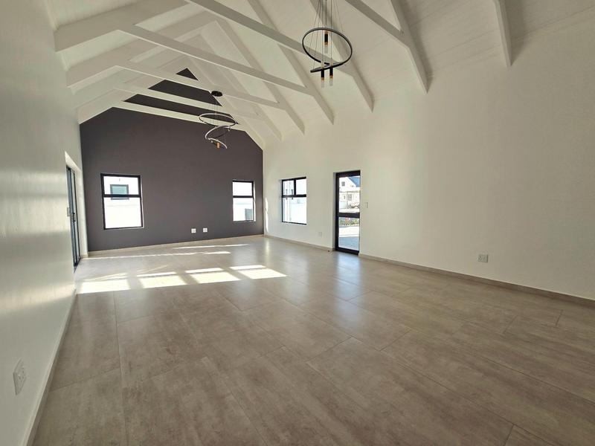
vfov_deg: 89.9
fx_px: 223
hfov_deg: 106.2
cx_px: 298
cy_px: 223
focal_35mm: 13
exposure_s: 1/435
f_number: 2.2
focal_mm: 2.2
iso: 50
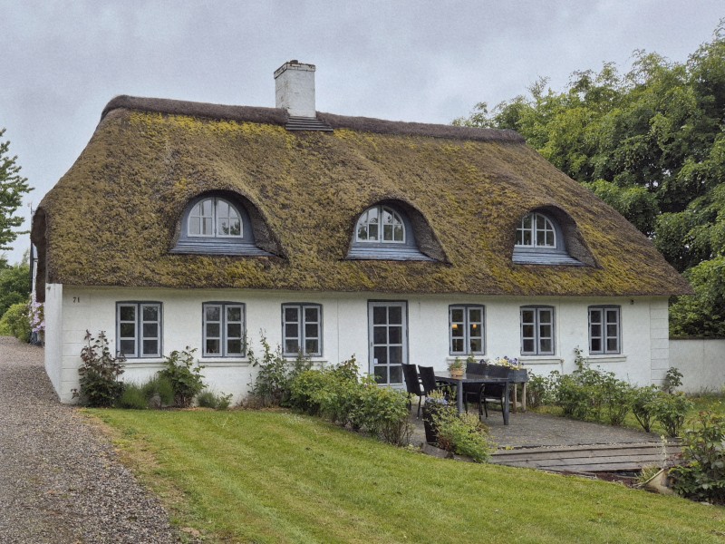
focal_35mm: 23
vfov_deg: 58.9
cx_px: 362
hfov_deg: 73.9
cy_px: 272
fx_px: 482
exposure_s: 1/769
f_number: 1.8
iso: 25
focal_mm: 5.4
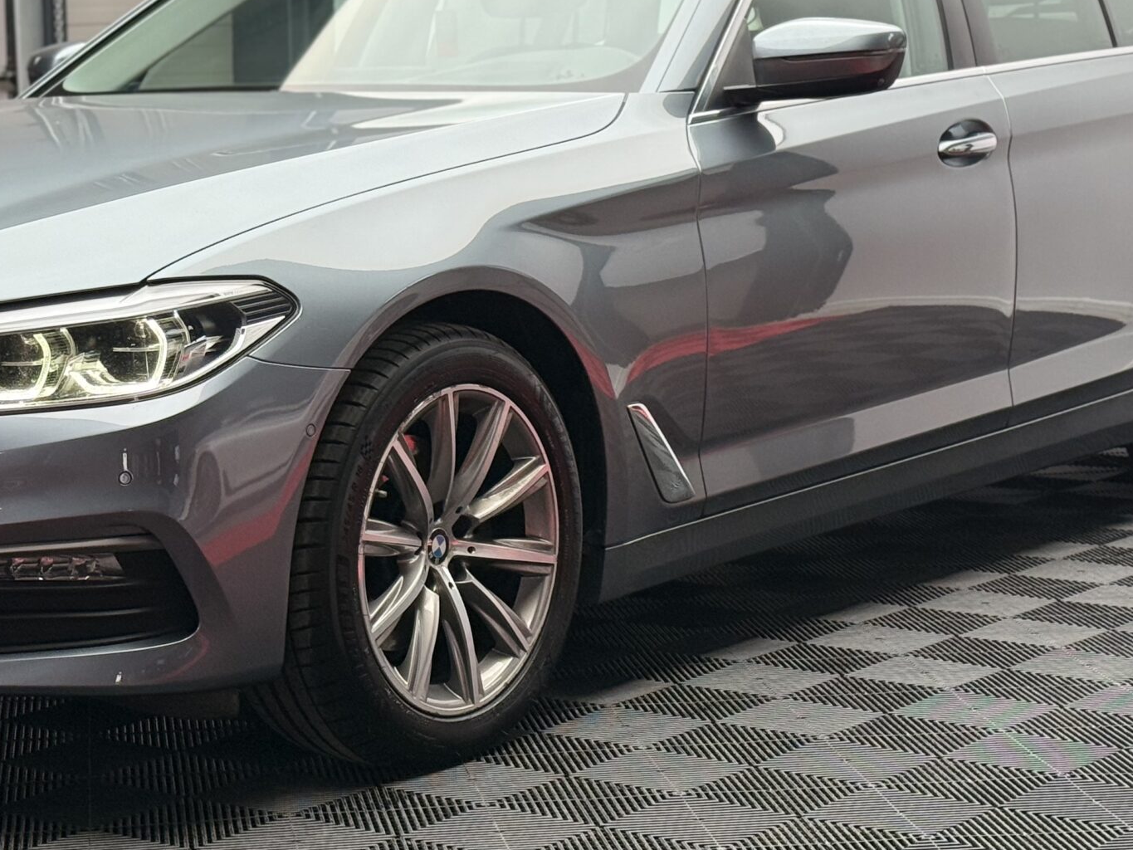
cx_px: 392
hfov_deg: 21.7
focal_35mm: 90
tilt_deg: -3.3
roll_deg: +1.2
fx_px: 2946
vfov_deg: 16.3
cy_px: 188
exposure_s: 1/101
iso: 80
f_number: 1.78
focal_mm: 6.76
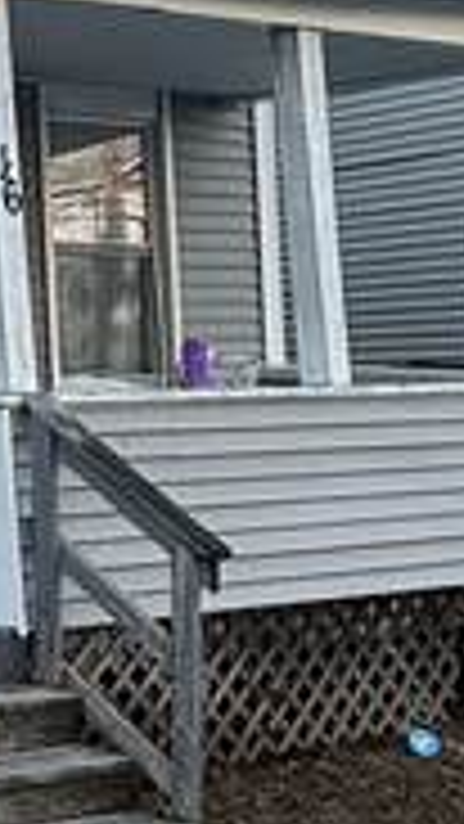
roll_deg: +1.2
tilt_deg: +3.0
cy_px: 324
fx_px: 1749
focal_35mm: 80
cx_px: -459
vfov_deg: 26.5
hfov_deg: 13.1
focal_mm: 2.22
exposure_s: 1/241
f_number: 2.2
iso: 64
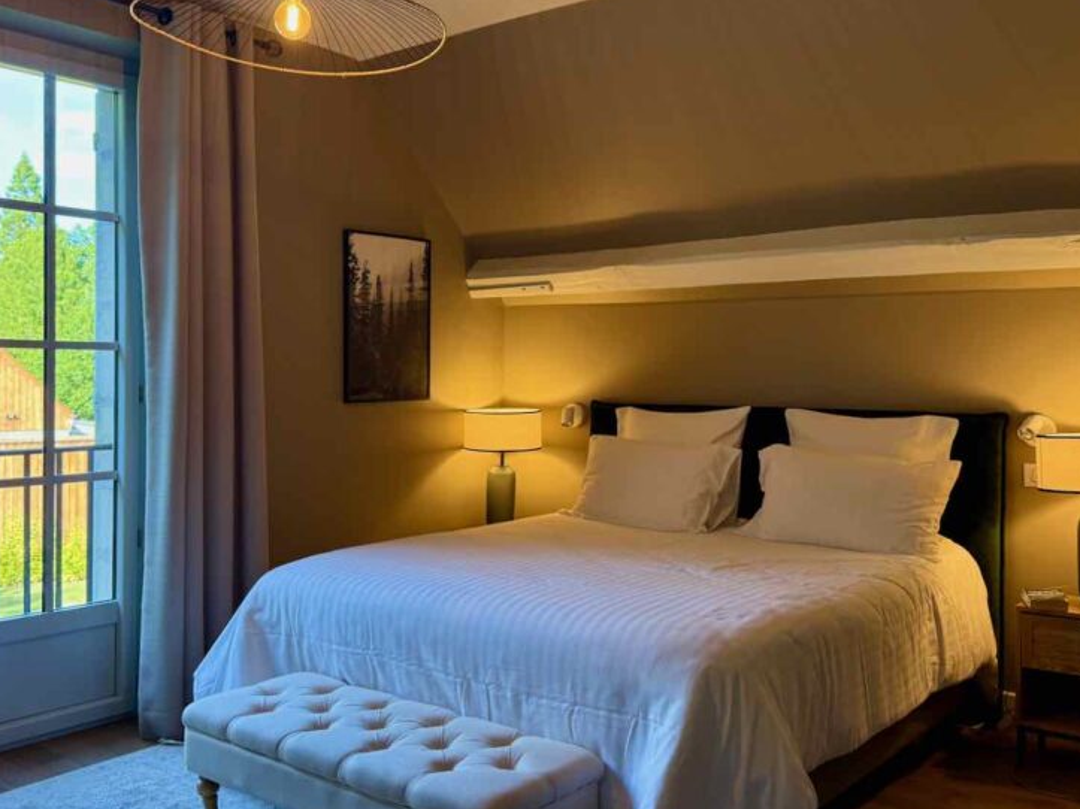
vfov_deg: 41.7
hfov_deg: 53.8
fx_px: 1061
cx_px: 466
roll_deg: -0.2
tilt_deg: +1.1
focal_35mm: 34
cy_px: 346
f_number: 1.78
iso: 125
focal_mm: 6.76
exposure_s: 1/100
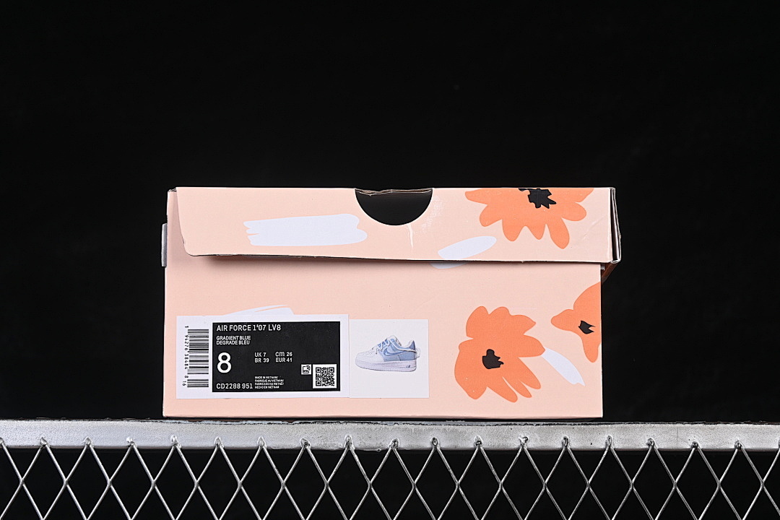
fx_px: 1625
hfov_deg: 27.0
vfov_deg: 18.2
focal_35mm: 75
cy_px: 260
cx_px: 390
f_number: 8
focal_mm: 50
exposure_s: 1/80
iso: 160
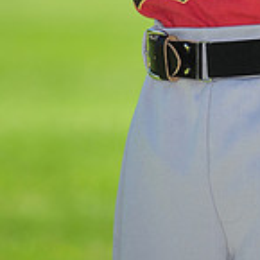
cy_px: -194
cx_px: 258
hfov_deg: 2.6
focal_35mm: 681
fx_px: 5787
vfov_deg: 2.6
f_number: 4.5
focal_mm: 200
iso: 200
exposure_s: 1/640
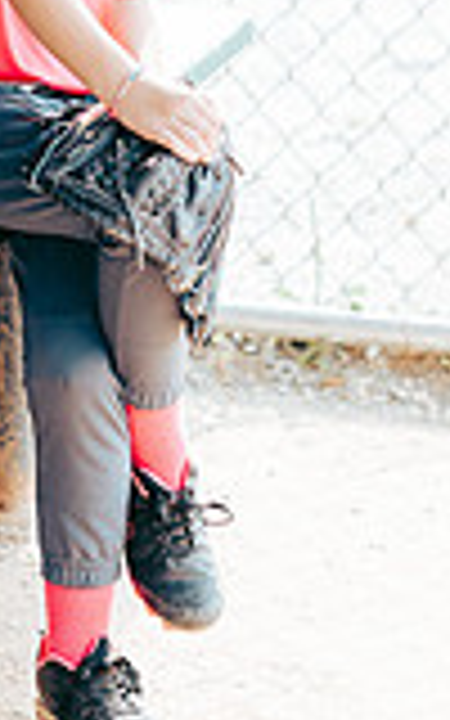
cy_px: 14
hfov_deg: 5.4
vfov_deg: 8.6
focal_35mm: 244
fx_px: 4788
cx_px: -54
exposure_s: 1/320
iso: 160
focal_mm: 85
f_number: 2.8
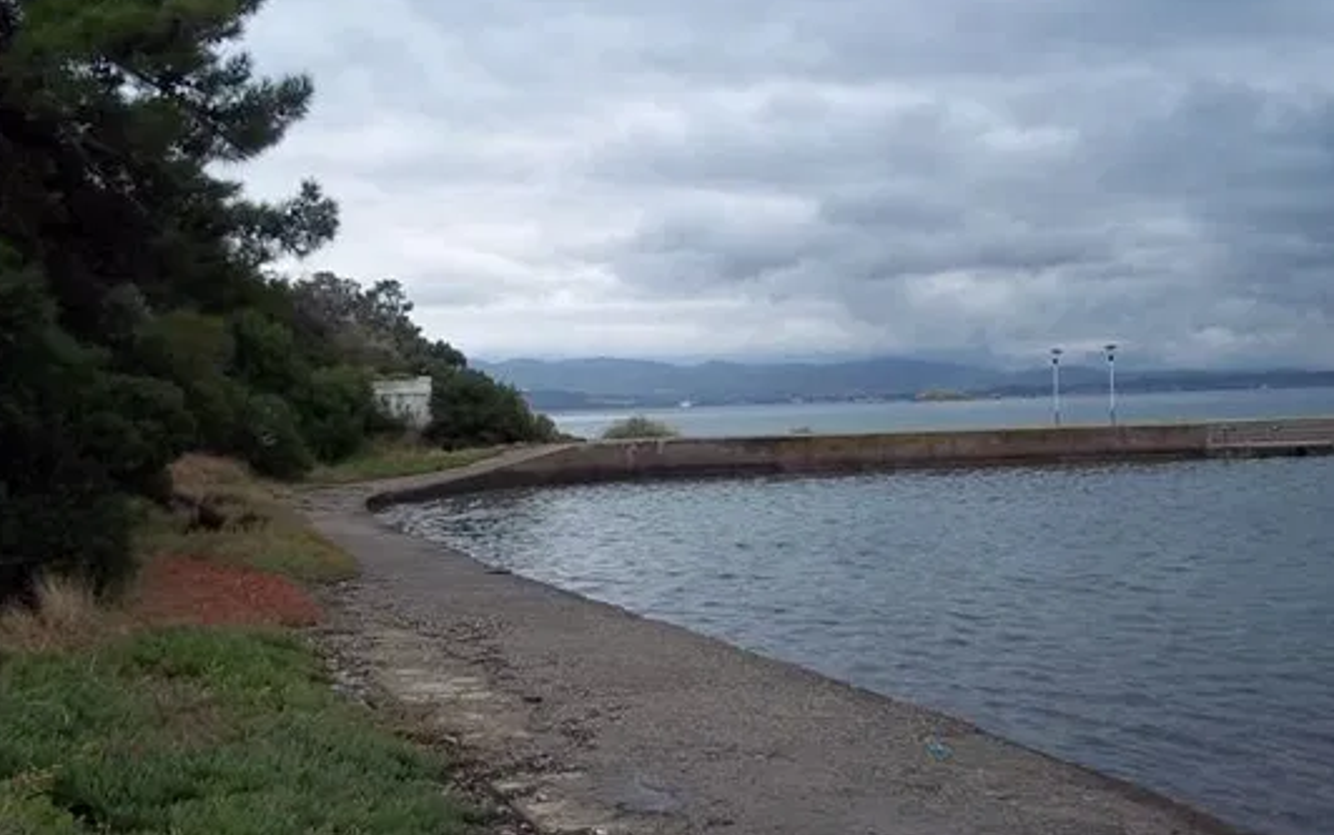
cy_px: 426
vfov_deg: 29.9
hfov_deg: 46.2
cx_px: 624
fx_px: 1564
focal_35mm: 43
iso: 80
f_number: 3.1
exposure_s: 1/250
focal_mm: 6.5
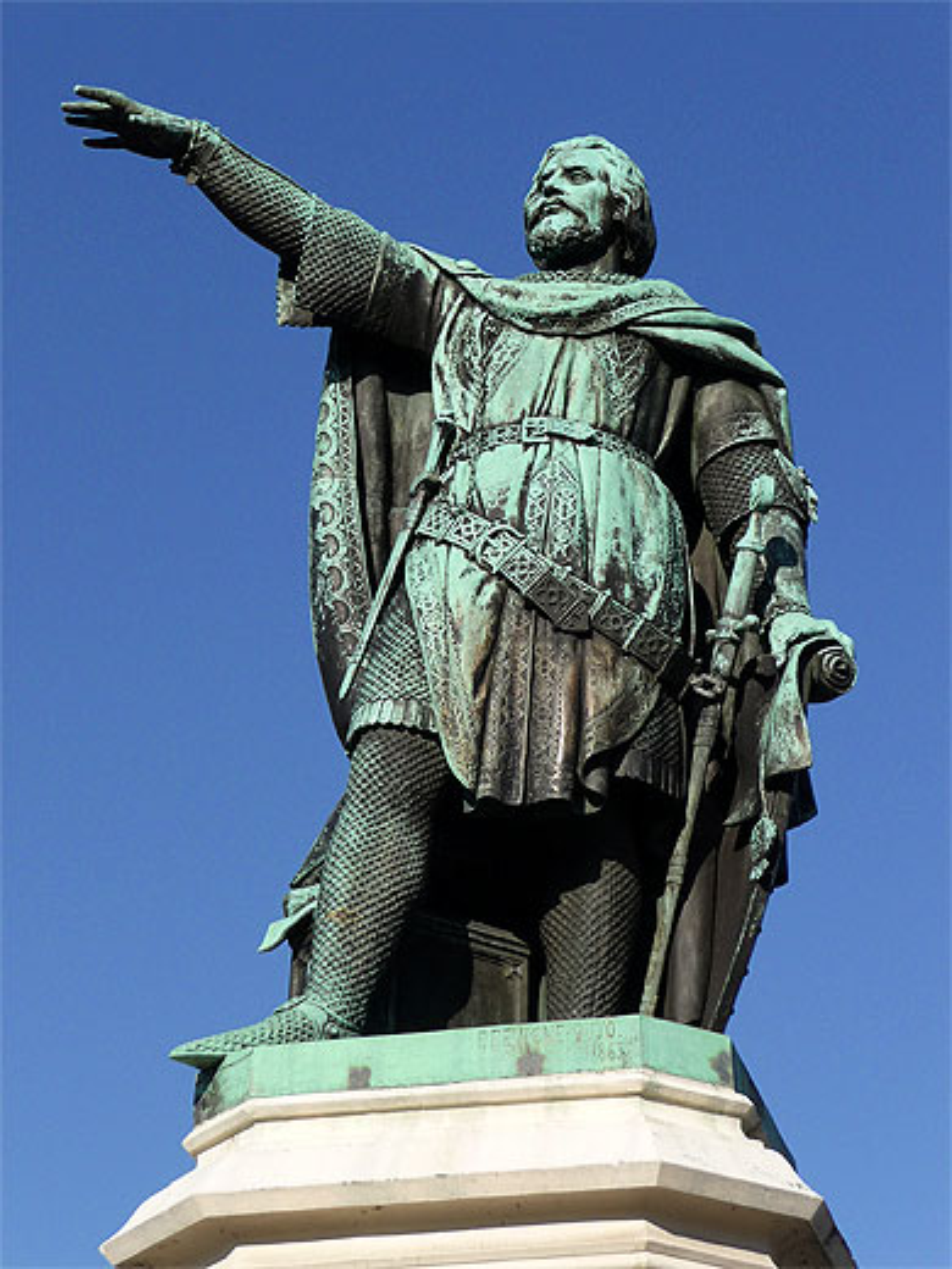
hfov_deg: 13.2
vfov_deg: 17.6
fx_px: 4107
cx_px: 476
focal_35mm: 112
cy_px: 634
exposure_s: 1/500
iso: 100
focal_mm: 19.1
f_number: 4.7
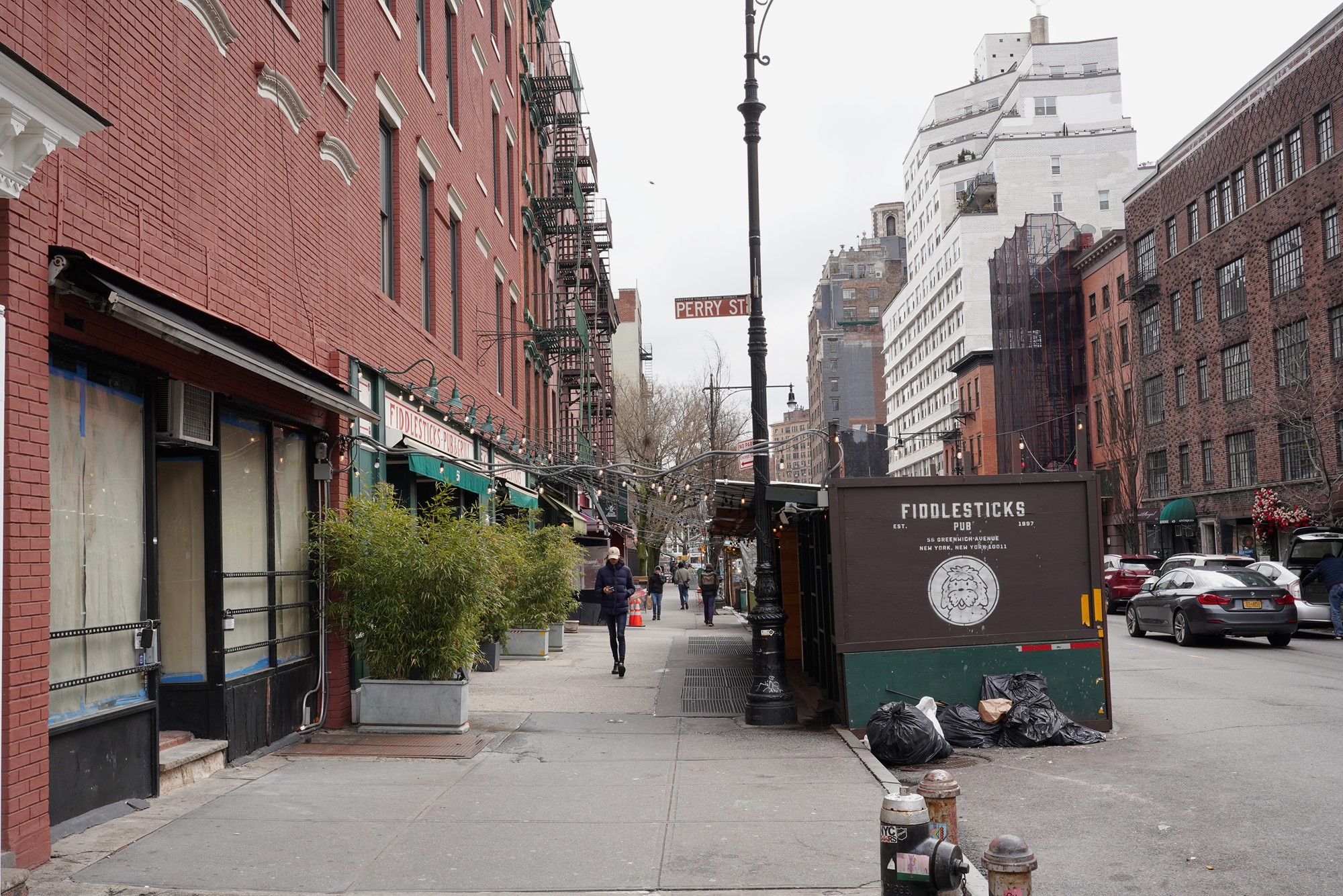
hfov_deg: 54.4
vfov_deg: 37.9
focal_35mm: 35
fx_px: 1306
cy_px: 448
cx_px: 672
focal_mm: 35
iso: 400
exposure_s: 1/100
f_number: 14
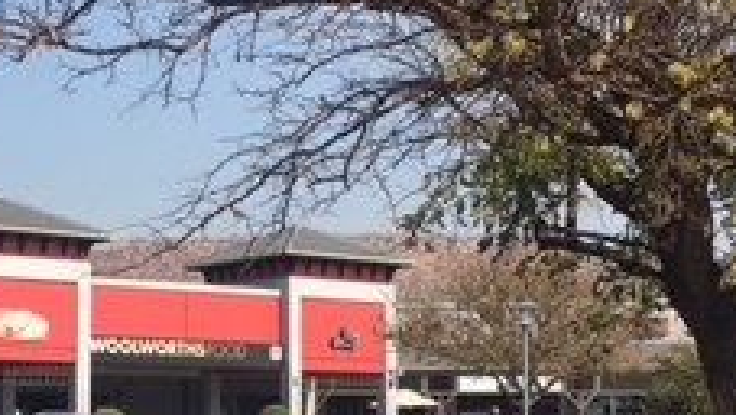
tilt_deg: +4.7
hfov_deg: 23.6
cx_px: 159
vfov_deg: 13.6
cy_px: 311
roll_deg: +0.7
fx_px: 1738
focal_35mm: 89
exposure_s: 1/1304
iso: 25
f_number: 2.2
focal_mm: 4.15
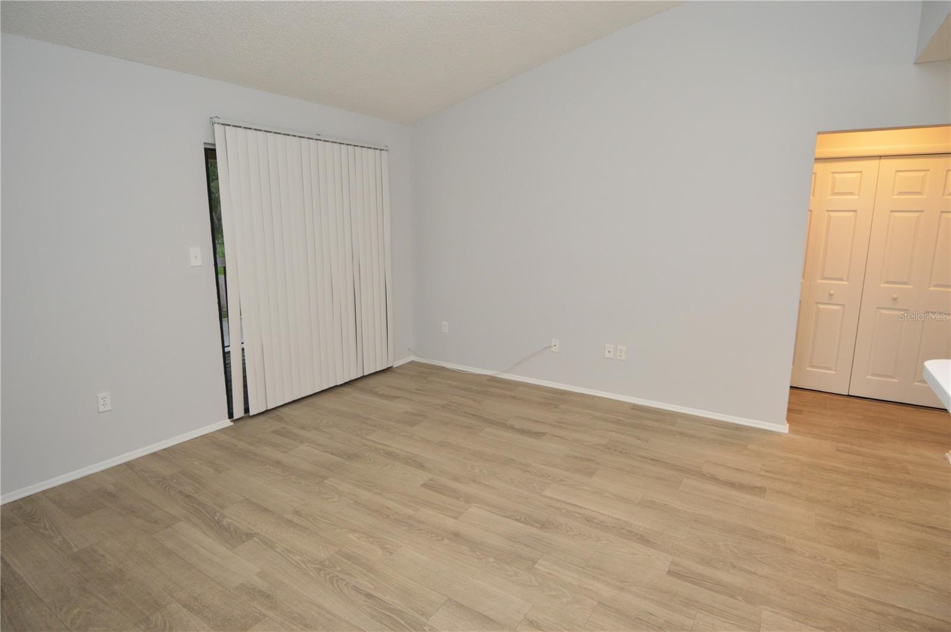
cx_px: 476
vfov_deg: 67.3
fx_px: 475
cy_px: 316
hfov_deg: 90.1
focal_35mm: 18
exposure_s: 1/60
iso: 640
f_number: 4
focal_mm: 12
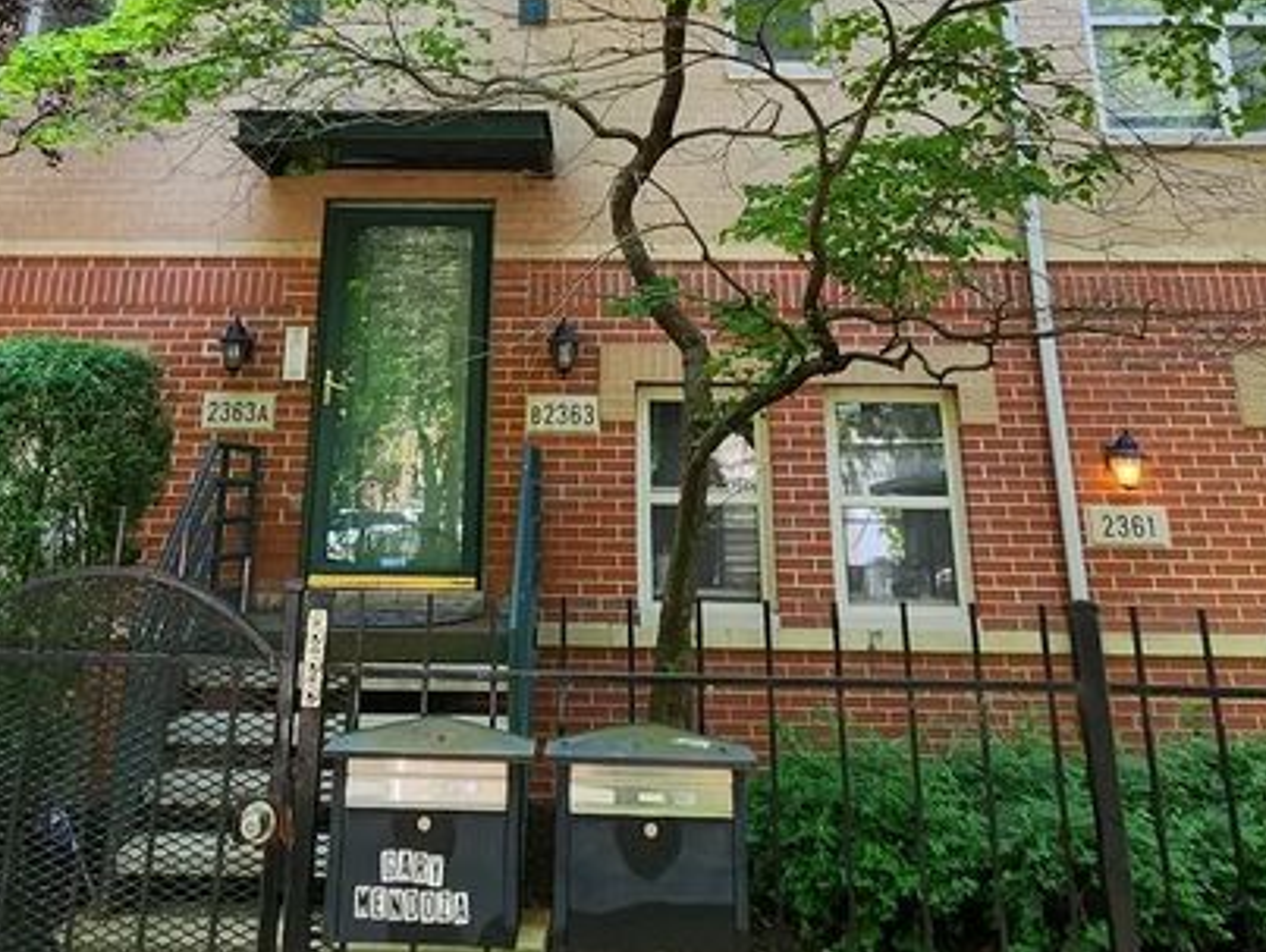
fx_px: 1208
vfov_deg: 37.8
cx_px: 528
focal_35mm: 33
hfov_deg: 55.0
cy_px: -25
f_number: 2.2
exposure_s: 1/129
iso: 50
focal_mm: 2.2
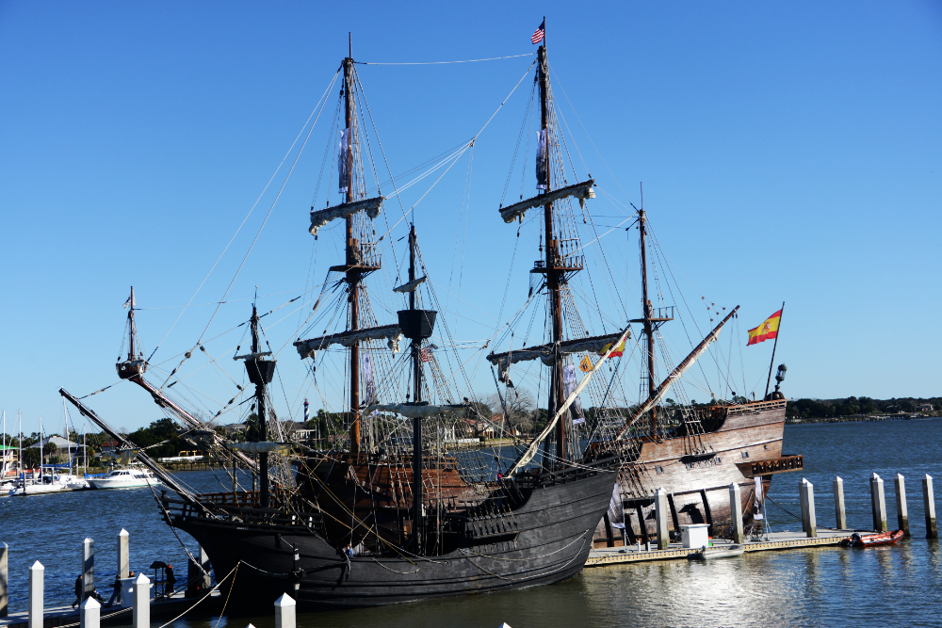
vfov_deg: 21.9
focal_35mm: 62
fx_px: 1622
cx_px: 471
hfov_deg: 32.4
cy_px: 314
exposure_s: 1/2000
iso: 400
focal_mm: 62
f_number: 7.1
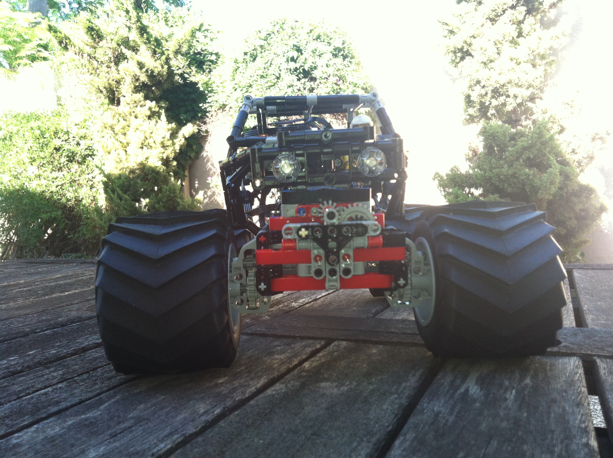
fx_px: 619
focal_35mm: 35
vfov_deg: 40.6
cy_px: 229
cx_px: 306
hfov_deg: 52.7
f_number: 2.8
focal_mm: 3.85
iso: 100
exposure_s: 1/120
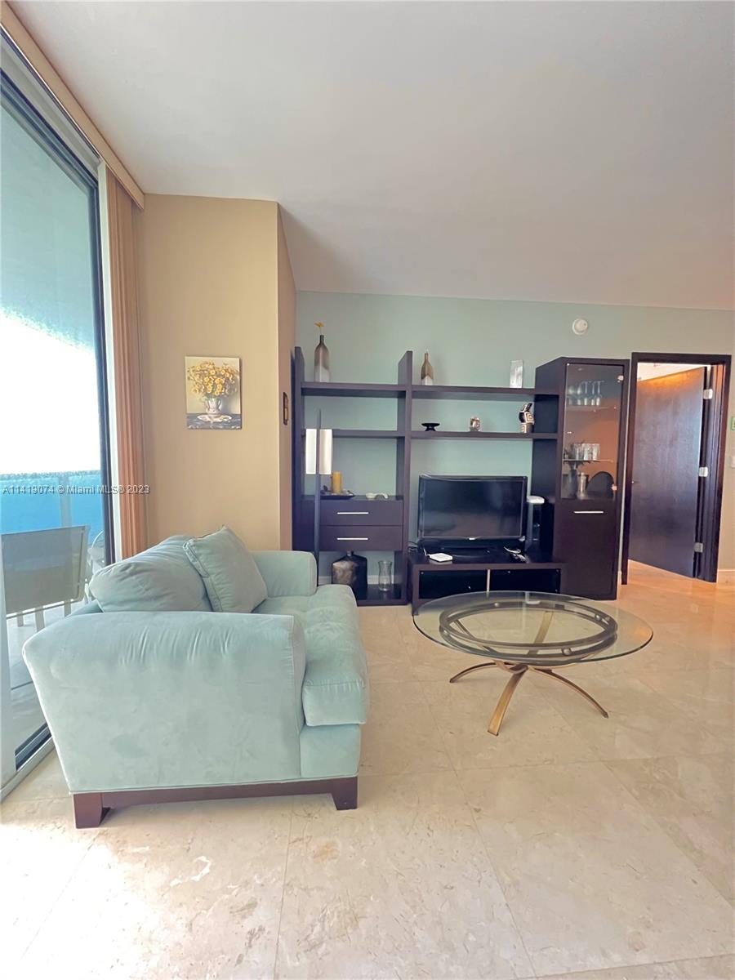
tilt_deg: -4.0
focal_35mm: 13
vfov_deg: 106.2
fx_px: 368
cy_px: 490
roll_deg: -0.7
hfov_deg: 89.9
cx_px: 368
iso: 1250
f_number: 1.8
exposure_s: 1/40
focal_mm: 1.57
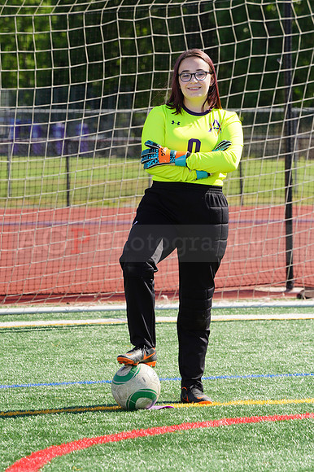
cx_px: 157
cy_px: 236
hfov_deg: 5.7
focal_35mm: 241
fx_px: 3157
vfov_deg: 8.5
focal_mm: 241
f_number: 11
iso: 200
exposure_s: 1/250
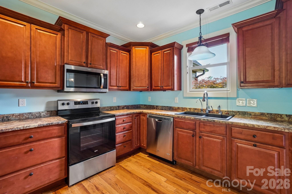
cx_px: 146
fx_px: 122
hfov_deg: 100.4
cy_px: 97
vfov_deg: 77.3
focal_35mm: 15
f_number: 8
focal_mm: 10
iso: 400
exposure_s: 1/8
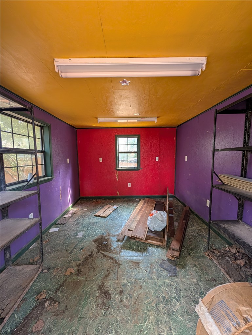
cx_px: 126
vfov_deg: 110.4
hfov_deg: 94.7
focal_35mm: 12
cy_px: 168
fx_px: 116
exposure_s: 1/48.6
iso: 47
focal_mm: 2.02
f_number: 1.7
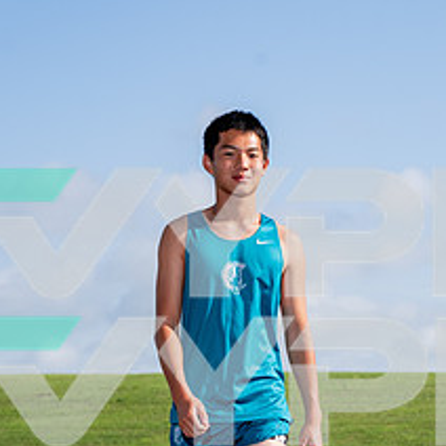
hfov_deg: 13.8
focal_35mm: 126
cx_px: 265
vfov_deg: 13.7
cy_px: 383
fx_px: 1837
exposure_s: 1/640
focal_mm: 70
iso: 100
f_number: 5.6
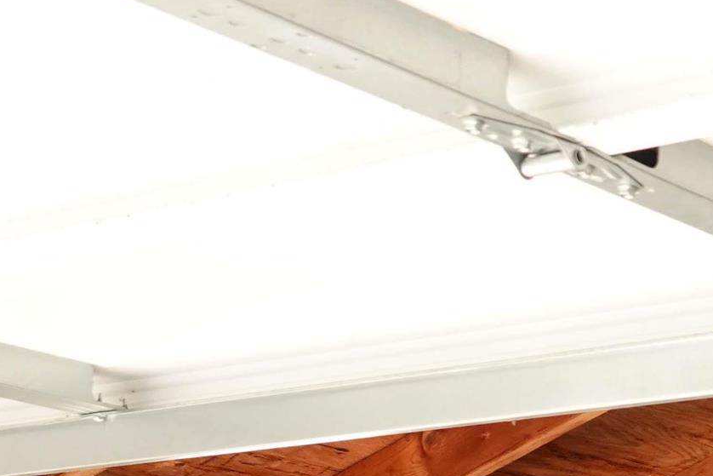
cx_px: 1291
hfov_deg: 14.8
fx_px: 2397
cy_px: 799
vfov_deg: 10.8
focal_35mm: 121
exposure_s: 1/250
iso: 640
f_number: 3.5
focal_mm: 12.04
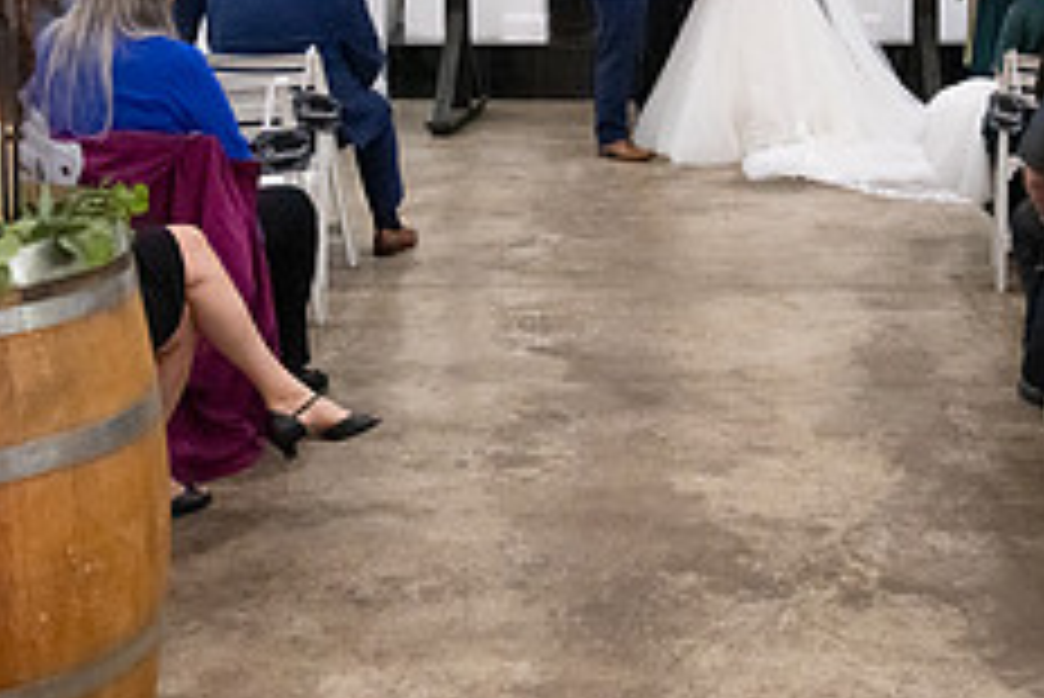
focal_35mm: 60
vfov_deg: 21.9
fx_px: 1741
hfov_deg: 33.3
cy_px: 20
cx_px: 608
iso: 10000
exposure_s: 1/320
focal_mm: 24
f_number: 3.5
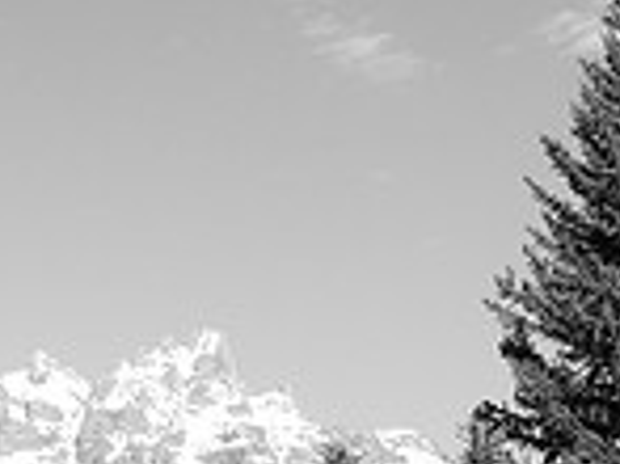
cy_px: 846
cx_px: -17
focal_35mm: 178
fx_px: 3186
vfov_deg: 8.0
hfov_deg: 11.0
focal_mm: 8
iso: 100
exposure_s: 1/320
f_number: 5.6
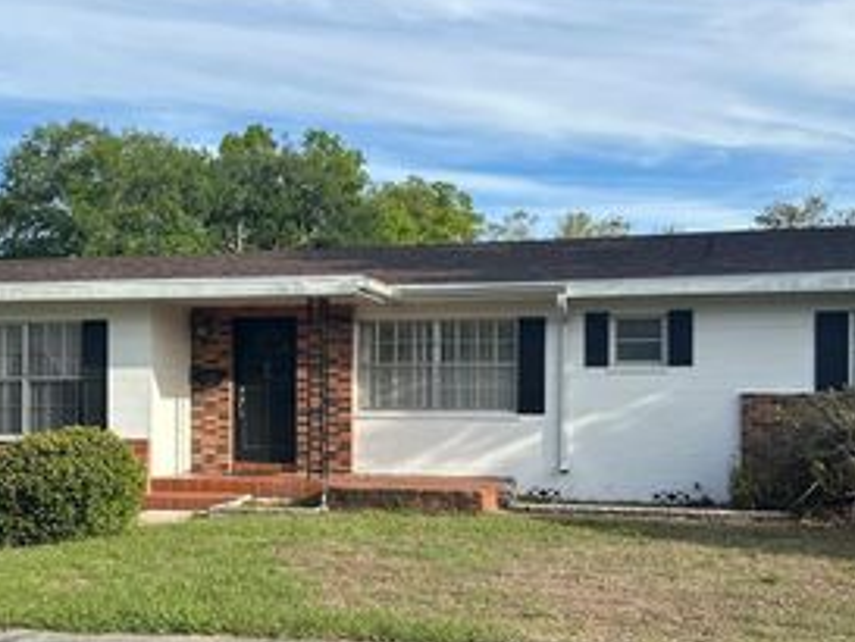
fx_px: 1087
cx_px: 404
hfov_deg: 42.9
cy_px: 393
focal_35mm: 44
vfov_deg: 32.8
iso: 80
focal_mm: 6.86
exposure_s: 1/3155
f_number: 1.78
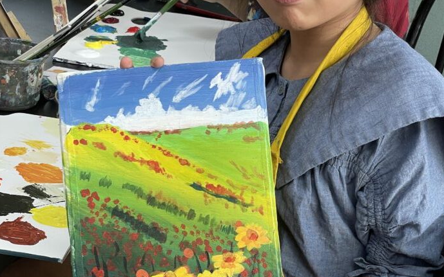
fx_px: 968
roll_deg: -7.2
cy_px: 155
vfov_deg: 16.3
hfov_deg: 25.8
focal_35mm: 80
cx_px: 240
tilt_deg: -22.2
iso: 40
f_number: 2
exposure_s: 1/100
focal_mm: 6
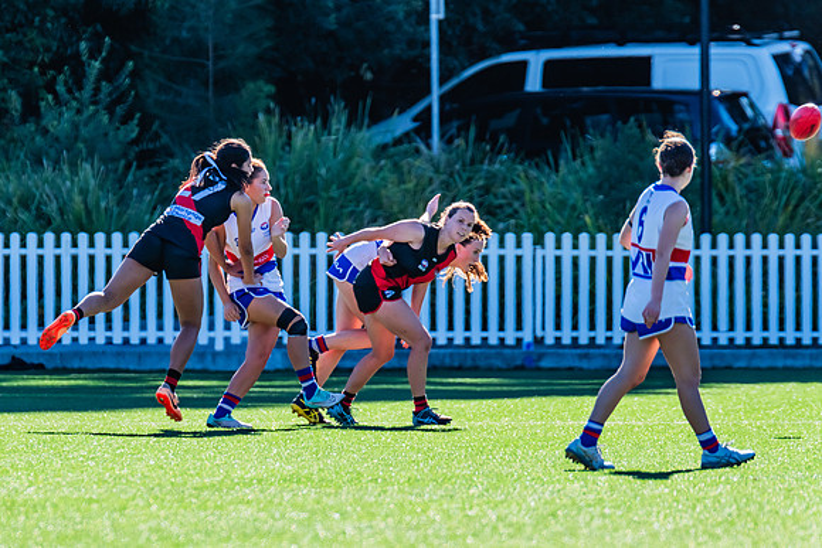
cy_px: 314
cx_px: 330
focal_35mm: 661
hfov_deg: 3.1
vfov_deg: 2.1
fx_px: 15090
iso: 800
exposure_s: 1/1250
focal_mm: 550
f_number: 8
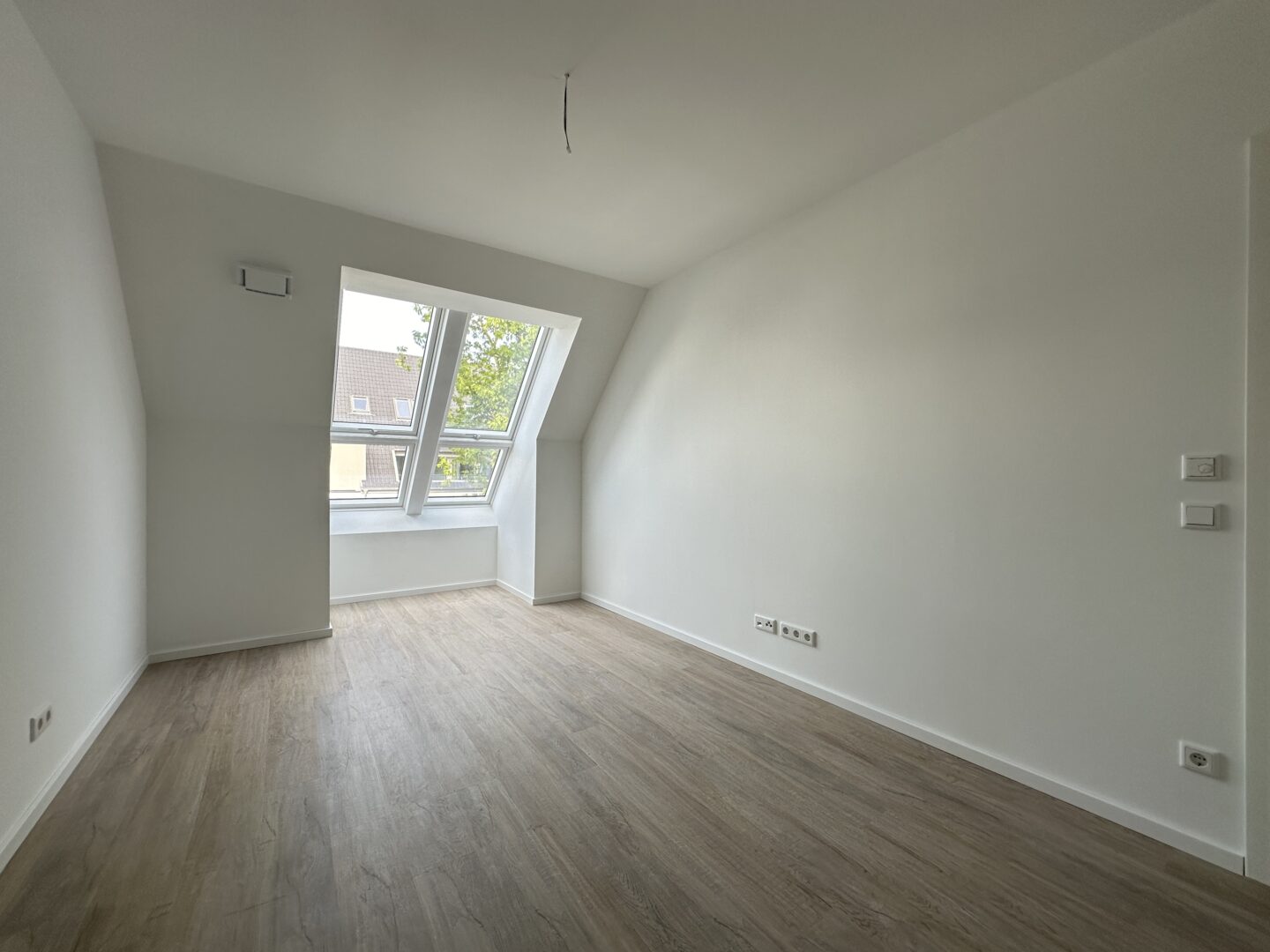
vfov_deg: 85.7
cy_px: 476
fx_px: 514
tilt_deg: +0.2
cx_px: 635
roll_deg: -0.1
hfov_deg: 102.1
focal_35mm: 14
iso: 100
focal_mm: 2.22
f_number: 2.2
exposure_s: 1/99
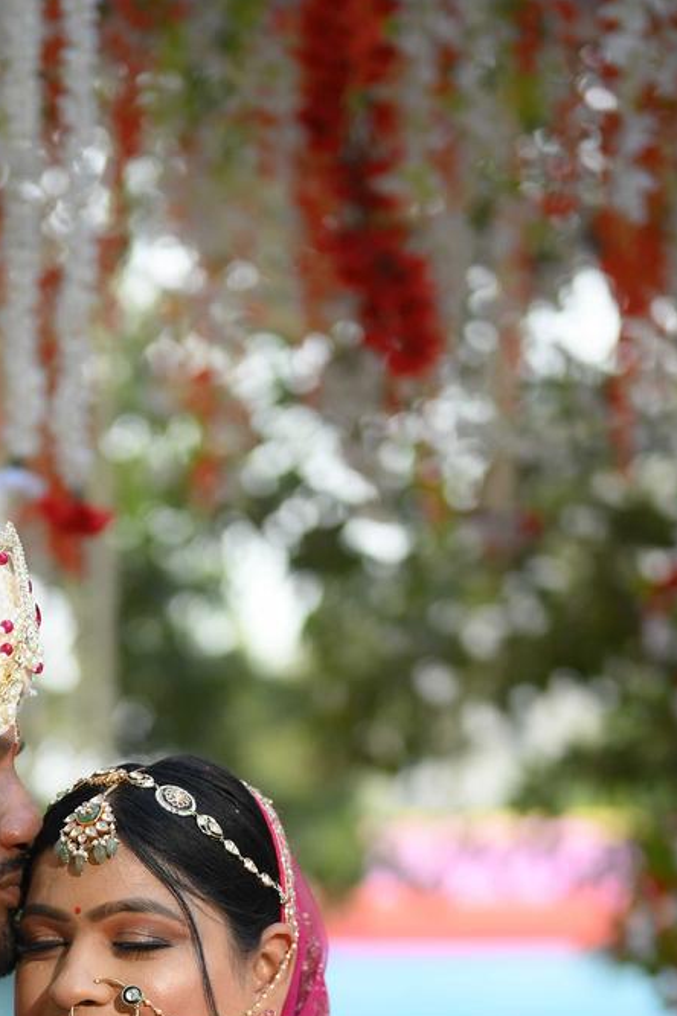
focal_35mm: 135
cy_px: 1211
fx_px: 3812
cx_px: 18
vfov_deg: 14.7
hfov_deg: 10.1
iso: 100
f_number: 1.8
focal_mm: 50
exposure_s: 1/400
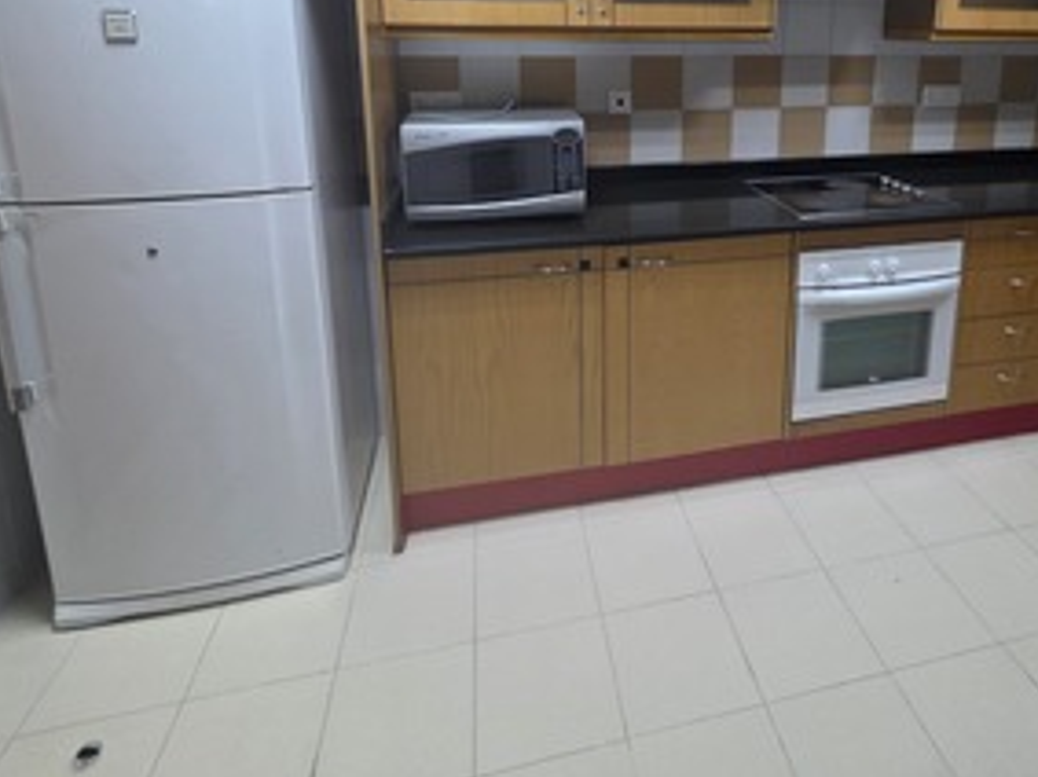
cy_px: 156
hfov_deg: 77.5
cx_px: 651
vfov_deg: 58.6
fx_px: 629
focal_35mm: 21
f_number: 1.9
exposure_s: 1/50
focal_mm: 2.2
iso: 640
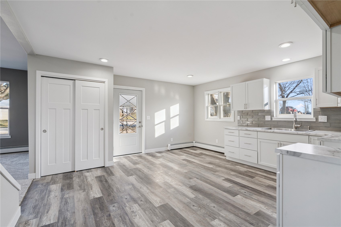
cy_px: 114
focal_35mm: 16
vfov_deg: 73.7
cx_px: 170
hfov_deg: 96.7
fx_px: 152
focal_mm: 16
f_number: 8
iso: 400
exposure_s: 1/60
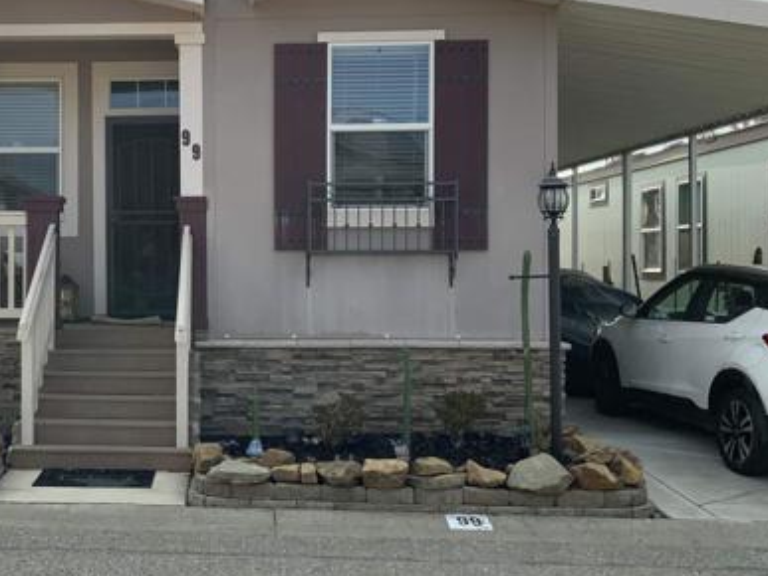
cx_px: 175
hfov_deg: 38.4
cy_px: 266
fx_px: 1065
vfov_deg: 30.2
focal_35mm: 48
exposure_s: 1/2058
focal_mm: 3
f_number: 1.8
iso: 20
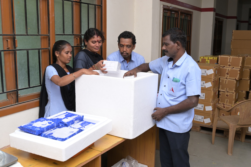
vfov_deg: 35.0
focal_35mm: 38
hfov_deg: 50.7
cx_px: 126
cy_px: 84
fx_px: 265
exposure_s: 1/160
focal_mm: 38
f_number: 5.6
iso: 800
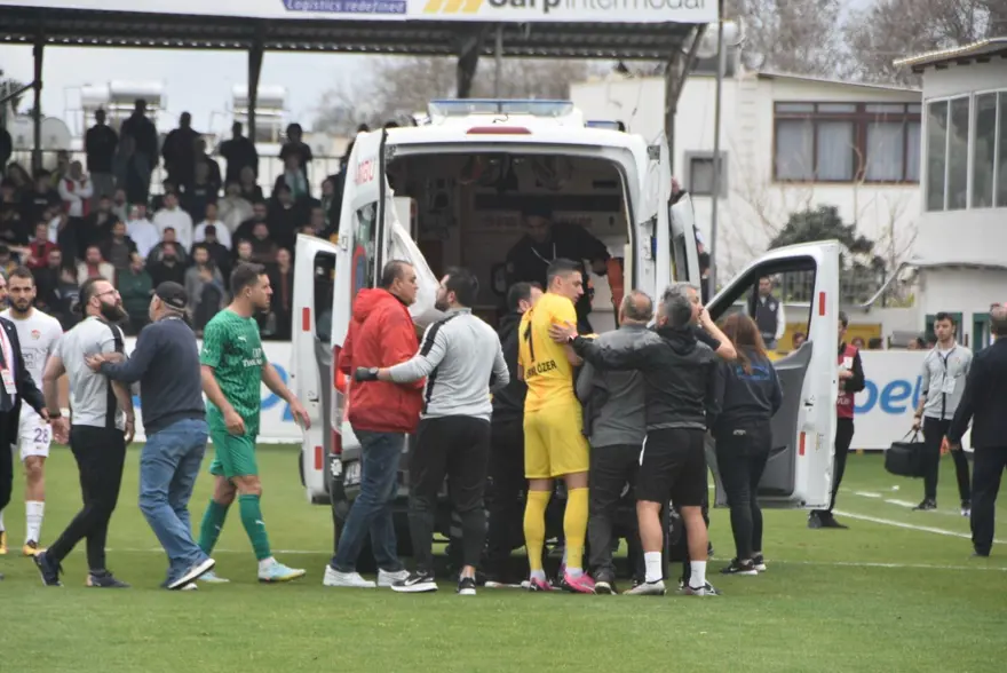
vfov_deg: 4.6
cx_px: 504
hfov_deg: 6.9
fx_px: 8397
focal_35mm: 300
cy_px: 336
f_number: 7.1
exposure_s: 1/800
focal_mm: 200
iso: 800
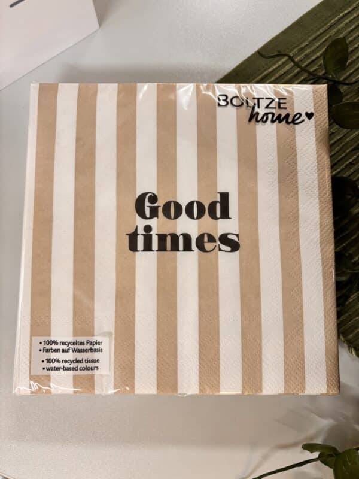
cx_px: 180
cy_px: 240
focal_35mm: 26
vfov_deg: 67.3
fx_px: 360
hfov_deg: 53.1
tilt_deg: -82.5
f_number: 1.6
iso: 125
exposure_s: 1/50
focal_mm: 5.96
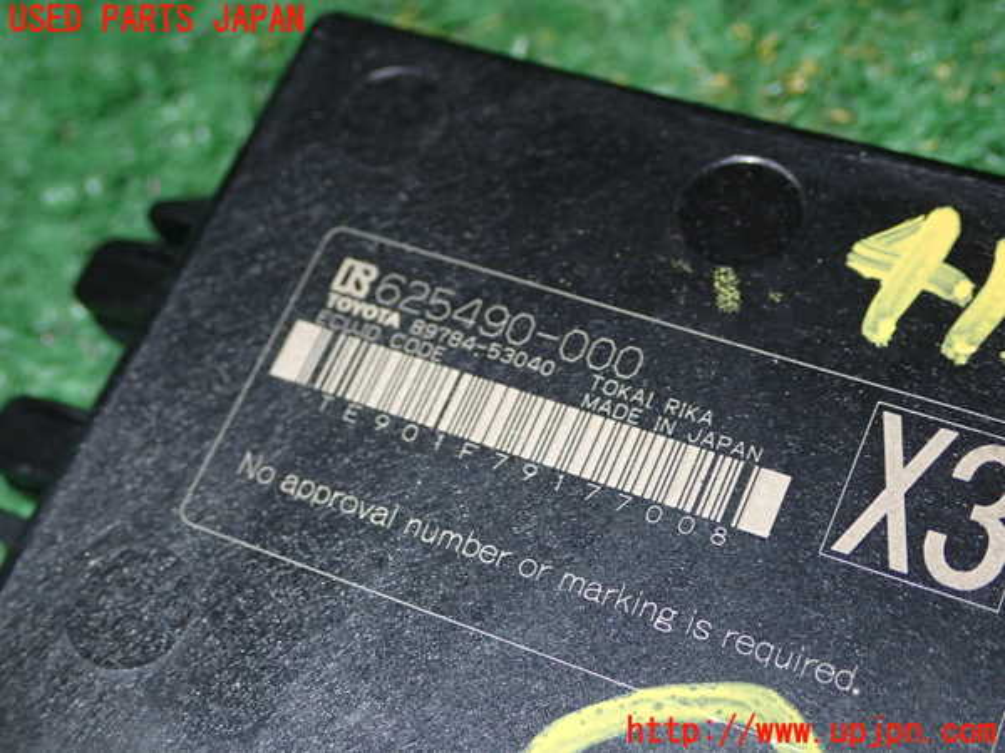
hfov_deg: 31.2
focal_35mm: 62
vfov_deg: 23.7
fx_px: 1800
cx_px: 502
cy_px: 376
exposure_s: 1/60
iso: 200
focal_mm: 11.09
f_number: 10
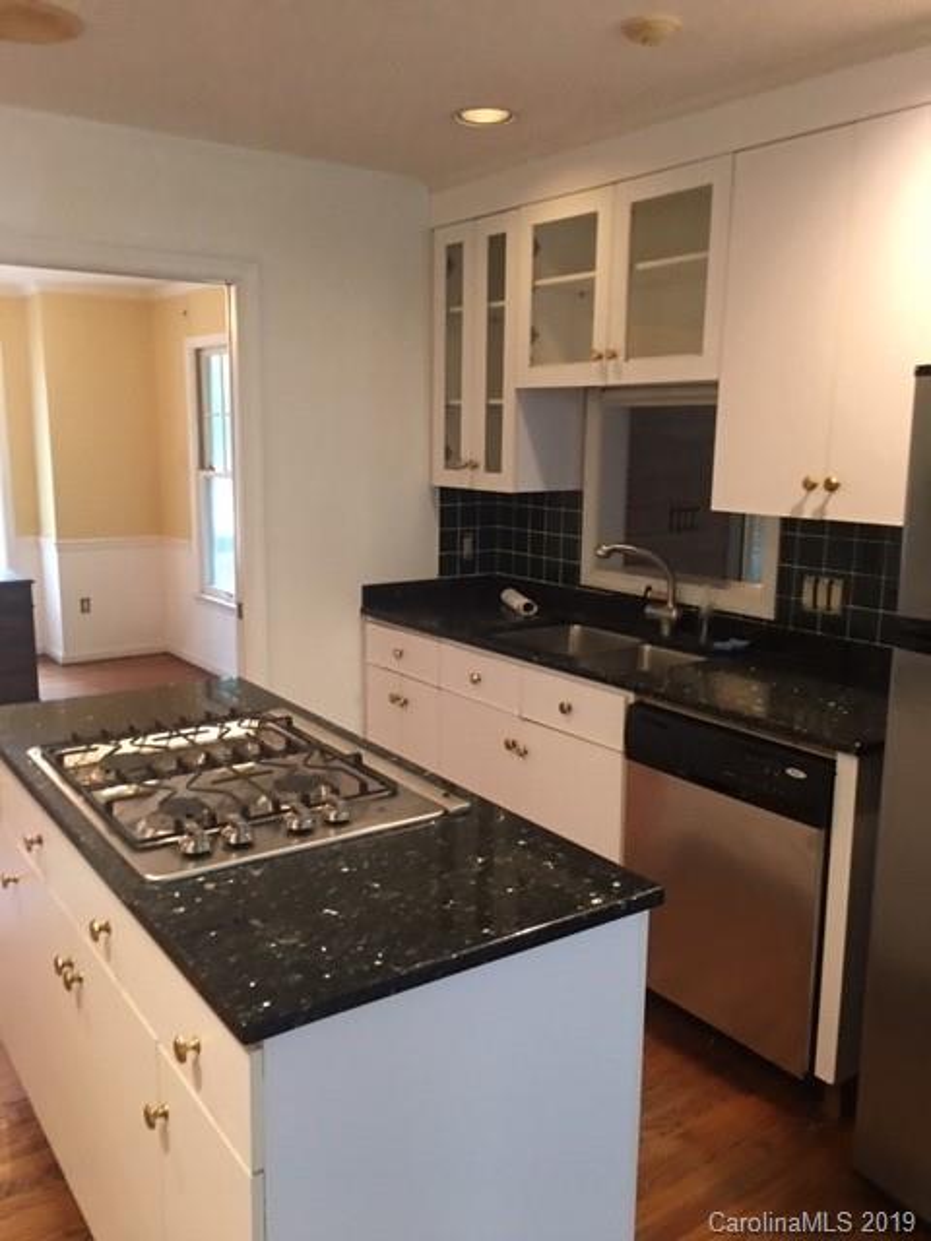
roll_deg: -0.4
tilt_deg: -8.0
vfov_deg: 61.7
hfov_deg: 48.2
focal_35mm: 29
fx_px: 1040
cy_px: 620
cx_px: 466
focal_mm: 4.15
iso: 100
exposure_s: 1/10
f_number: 2.2
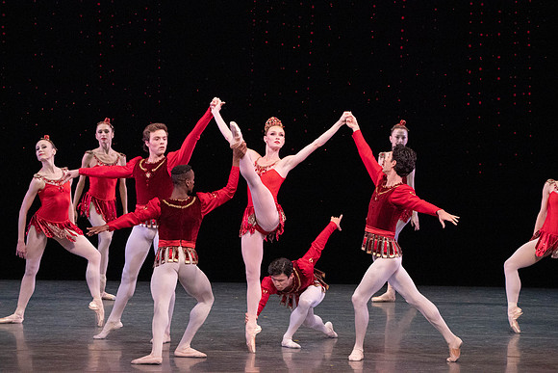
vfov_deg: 4.6
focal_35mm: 300
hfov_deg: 6.9
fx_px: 4651
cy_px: 186
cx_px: 279
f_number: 11
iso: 16000
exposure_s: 1/500
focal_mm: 300
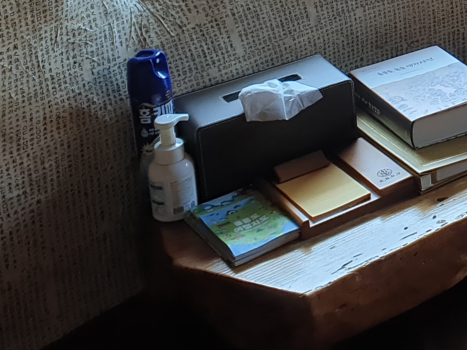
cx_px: 698
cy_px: -196
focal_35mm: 91
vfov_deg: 14.9
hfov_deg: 19.0
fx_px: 1228
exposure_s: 1/71
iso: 50
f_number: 2.4
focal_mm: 4.3
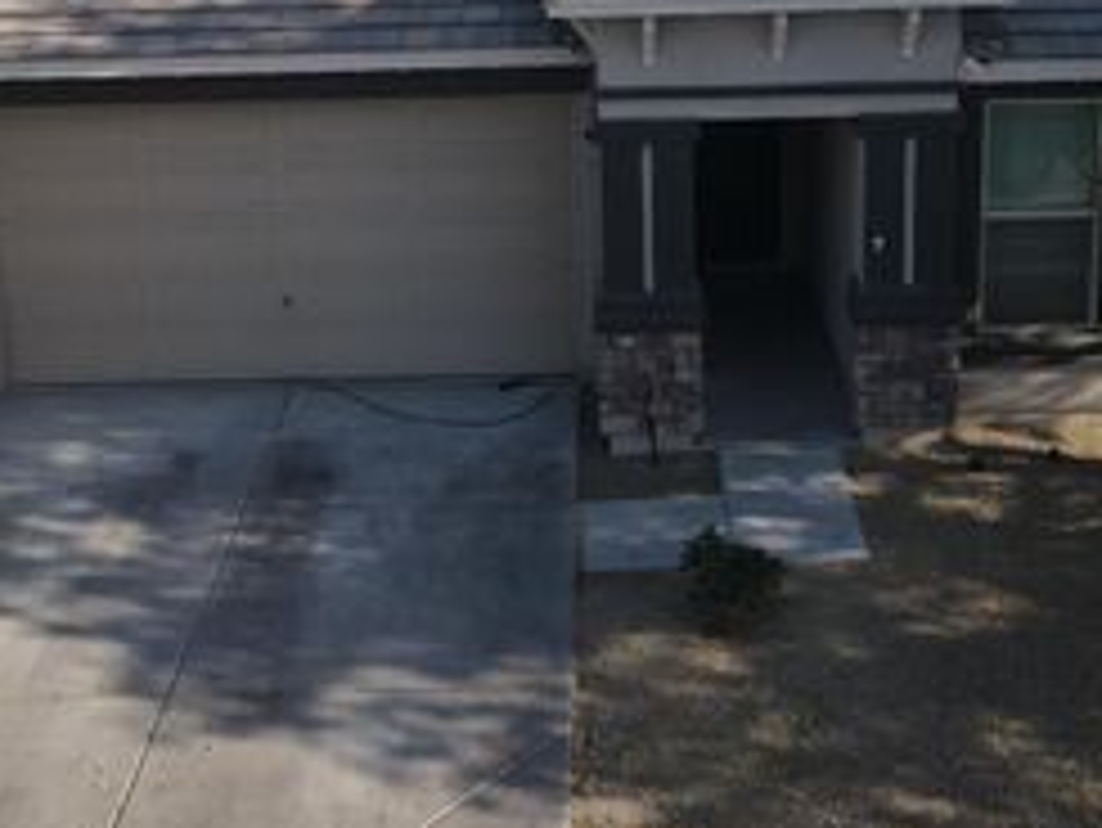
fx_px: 1561
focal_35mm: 49
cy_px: 119
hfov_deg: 38.8
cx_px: 616
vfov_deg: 28.8
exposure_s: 1/400
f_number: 2.8
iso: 100
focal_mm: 4.5
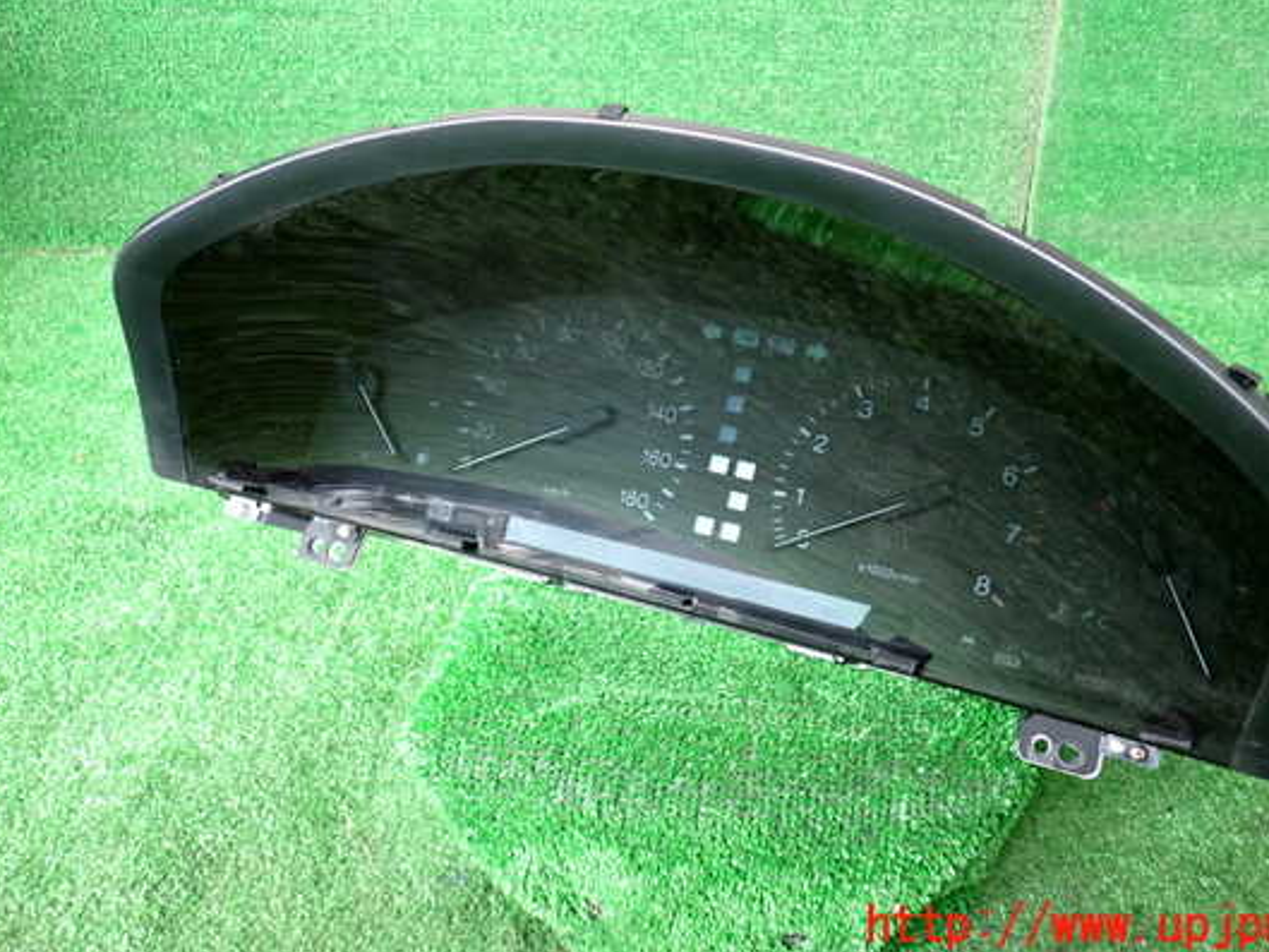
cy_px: 417
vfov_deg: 41.7
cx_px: 688
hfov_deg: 53.9
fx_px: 1247
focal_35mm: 34
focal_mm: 5.4
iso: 320
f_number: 2.3
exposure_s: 1/30
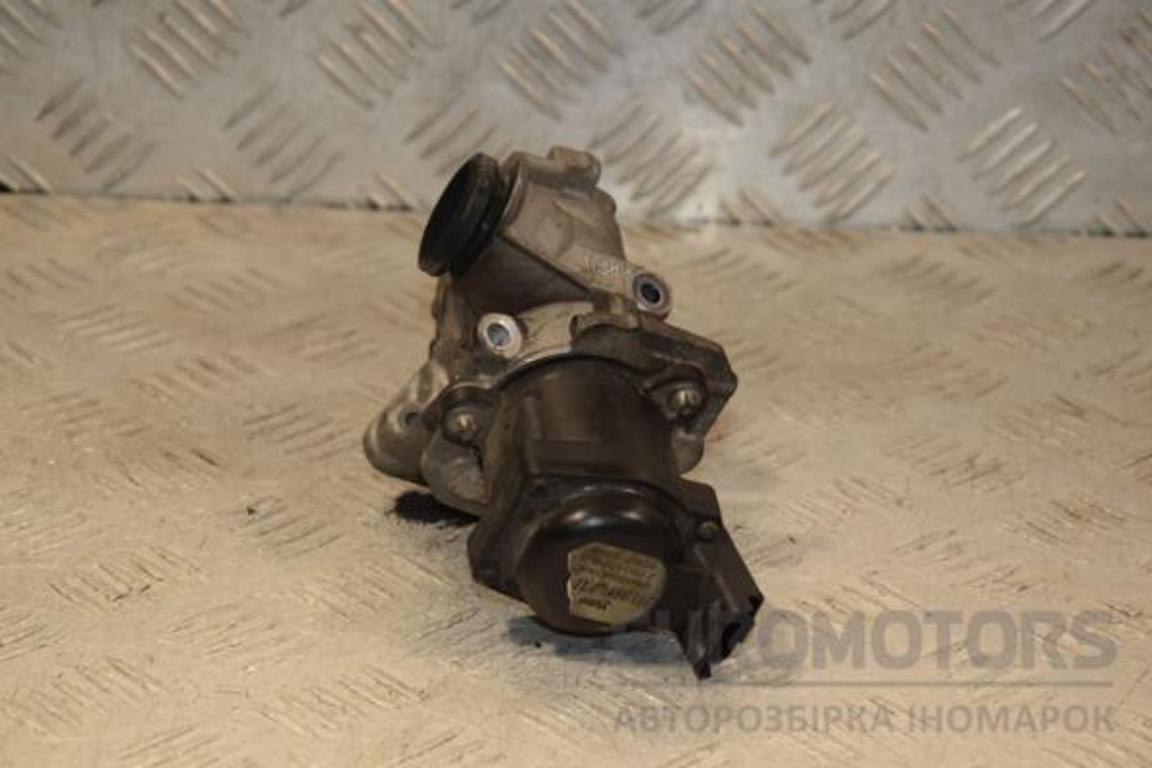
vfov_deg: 13.0
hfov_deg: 19.5
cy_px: 384
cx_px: 576
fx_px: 3360
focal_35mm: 105
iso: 800
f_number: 7.1
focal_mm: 70
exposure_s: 1/200
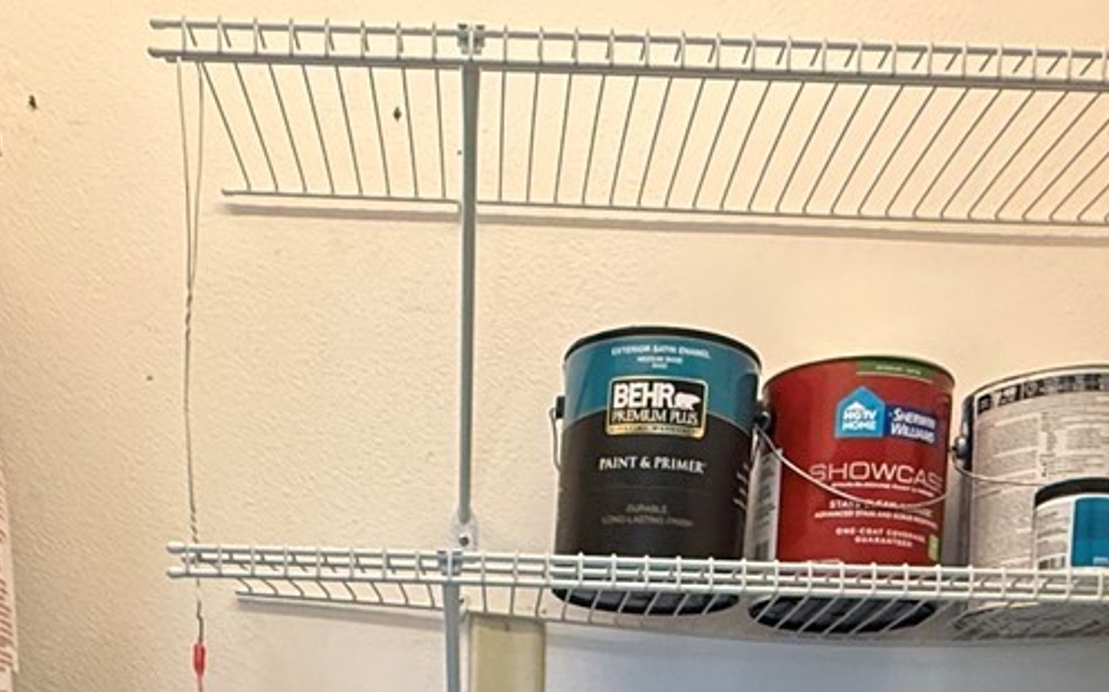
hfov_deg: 41.8
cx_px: 515
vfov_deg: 21.1
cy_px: 1129
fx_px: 1450
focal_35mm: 48
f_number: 2.2
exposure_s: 1/120
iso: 320
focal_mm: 2.22
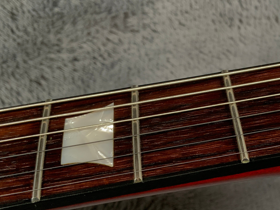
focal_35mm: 60
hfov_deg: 31.6
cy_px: 155
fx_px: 485
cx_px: 211
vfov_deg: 24.2
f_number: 1.8
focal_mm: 3
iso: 64
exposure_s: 1/78
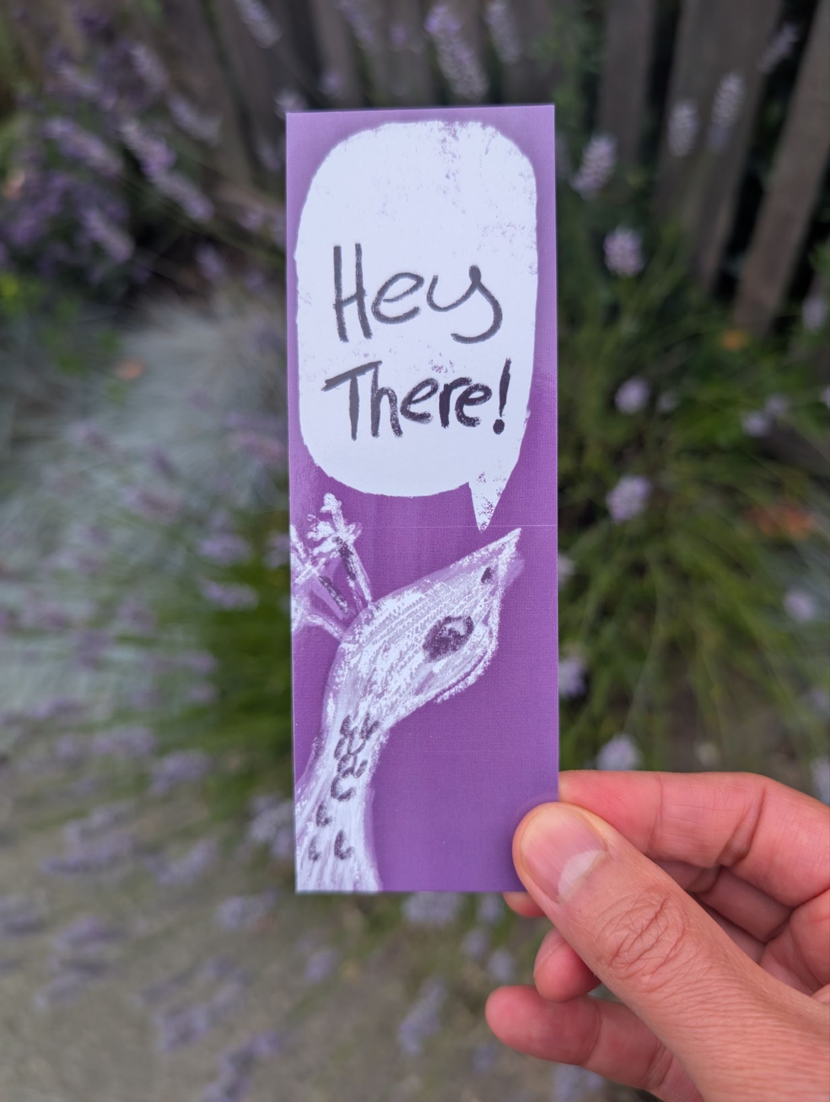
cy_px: 551
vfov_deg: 71.5
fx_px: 765
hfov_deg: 56.9
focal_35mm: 24
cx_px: 415
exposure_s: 1/648
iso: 21
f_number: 1.68
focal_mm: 6.9
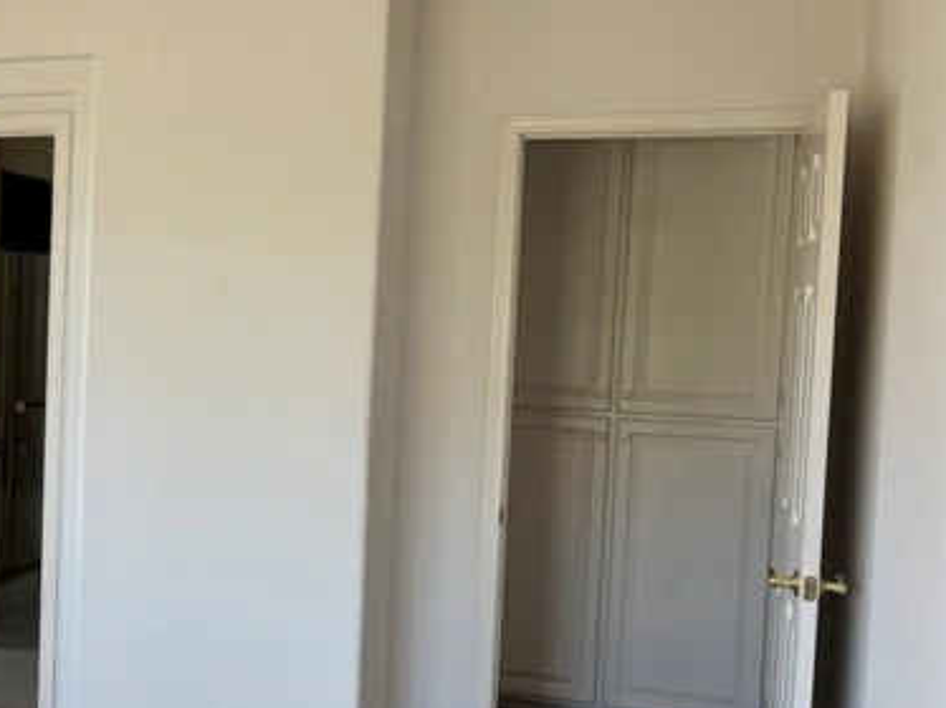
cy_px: 377
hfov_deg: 33.9
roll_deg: -1.7
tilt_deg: -2.1
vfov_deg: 28.0
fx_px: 1420
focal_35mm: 52
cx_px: 19
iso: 64
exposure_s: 1/121
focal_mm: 5.96
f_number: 1.6
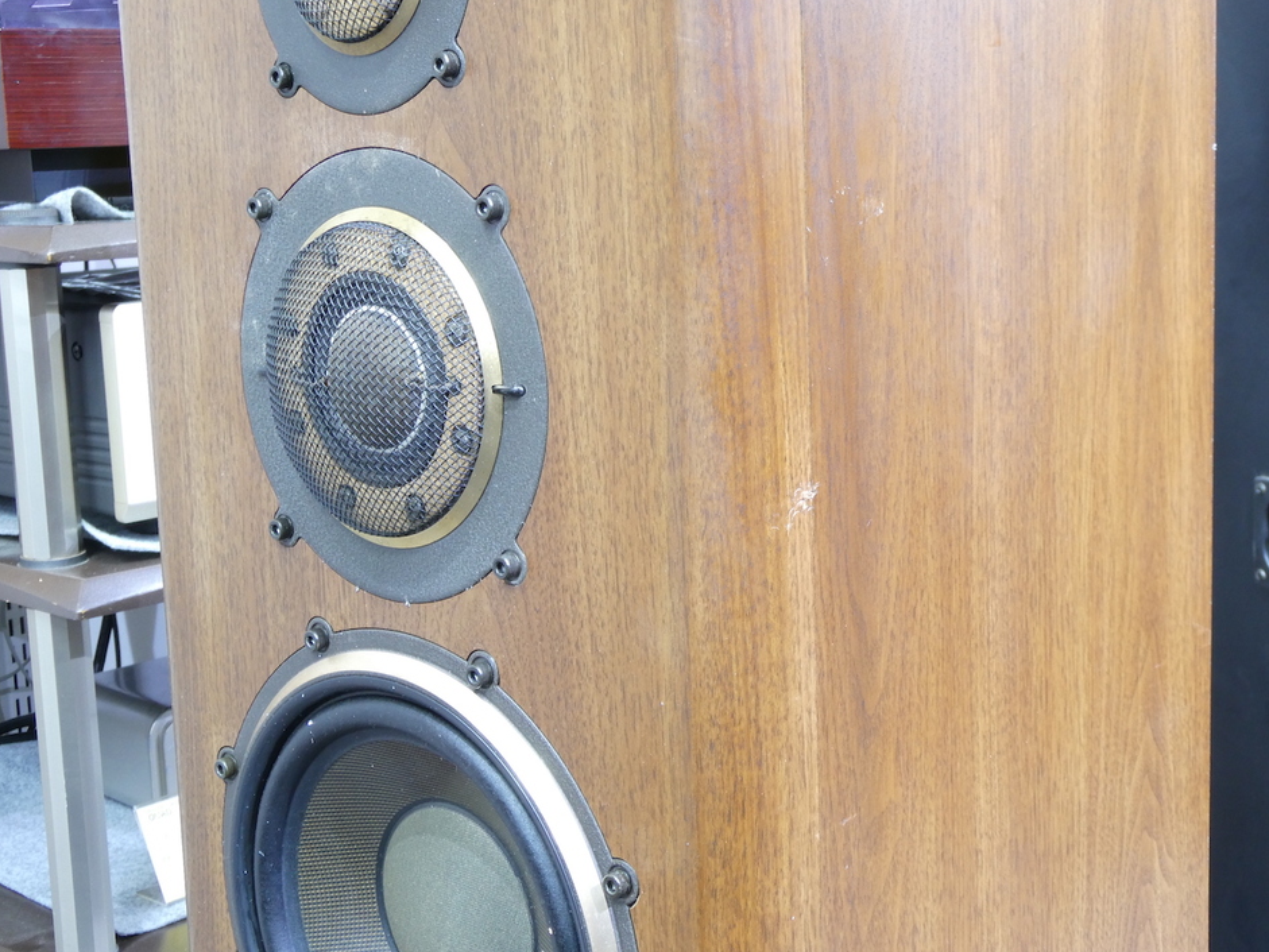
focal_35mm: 51
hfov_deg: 37.5
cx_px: 624
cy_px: 468
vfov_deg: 28.6
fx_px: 1870
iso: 200
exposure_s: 1/1.3
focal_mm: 9
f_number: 4.1
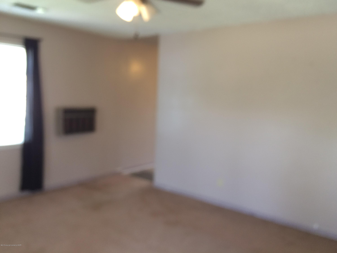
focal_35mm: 29
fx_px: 282
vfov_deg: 48.2
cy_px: 126
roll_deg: -2.3
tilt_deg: -6.0
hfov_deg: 61.7
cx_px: 168
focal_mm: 4.15
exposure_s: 1/30
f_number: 2.2
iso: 80
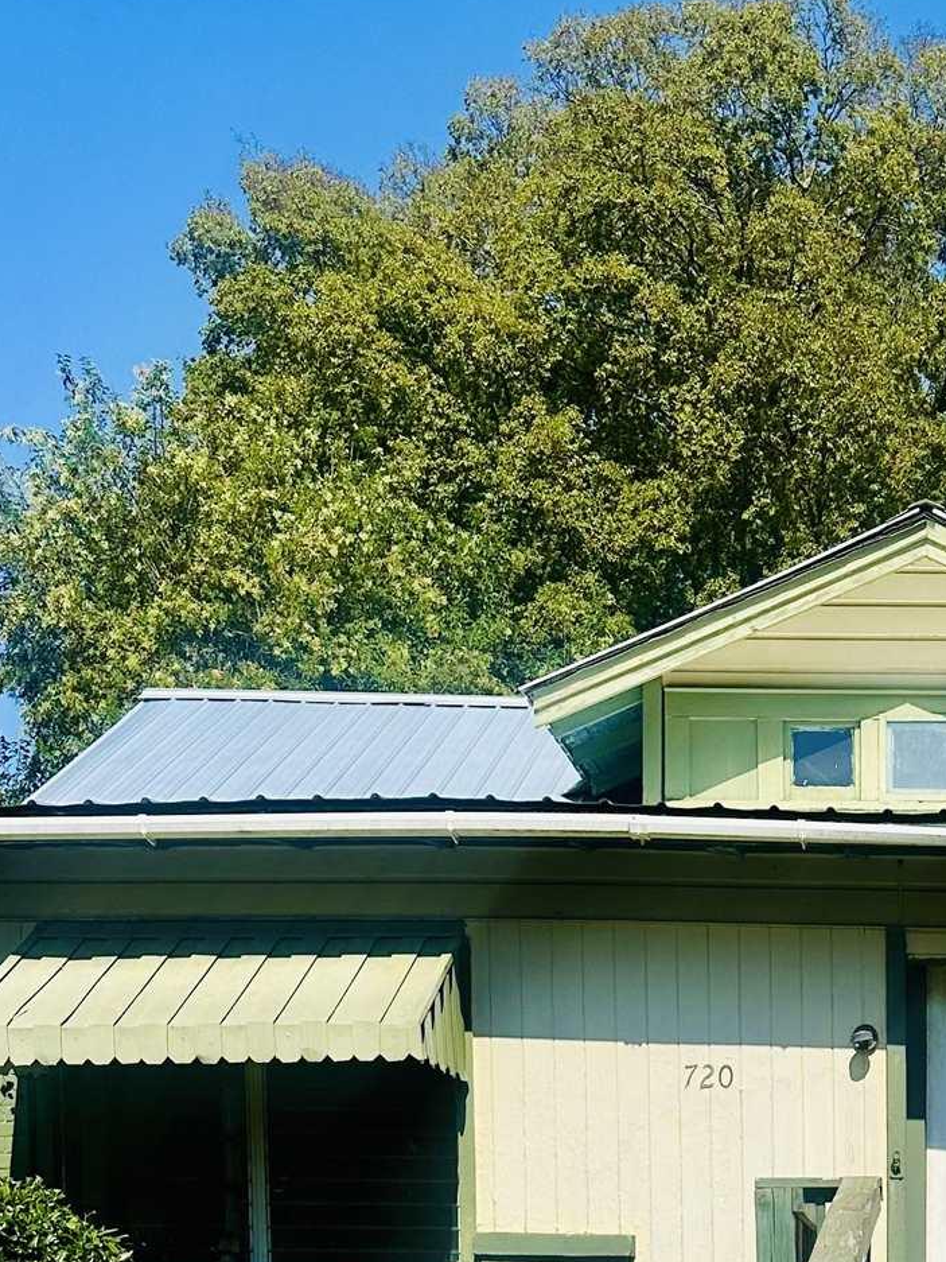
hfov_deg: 23.7
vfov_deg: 28.5
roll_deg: -0.9
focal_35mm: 59
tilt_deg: -4.9
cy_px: 1511
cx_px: 962
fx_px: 2149
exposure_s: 1/5263
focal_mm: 6.86
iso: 80
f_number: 1.78
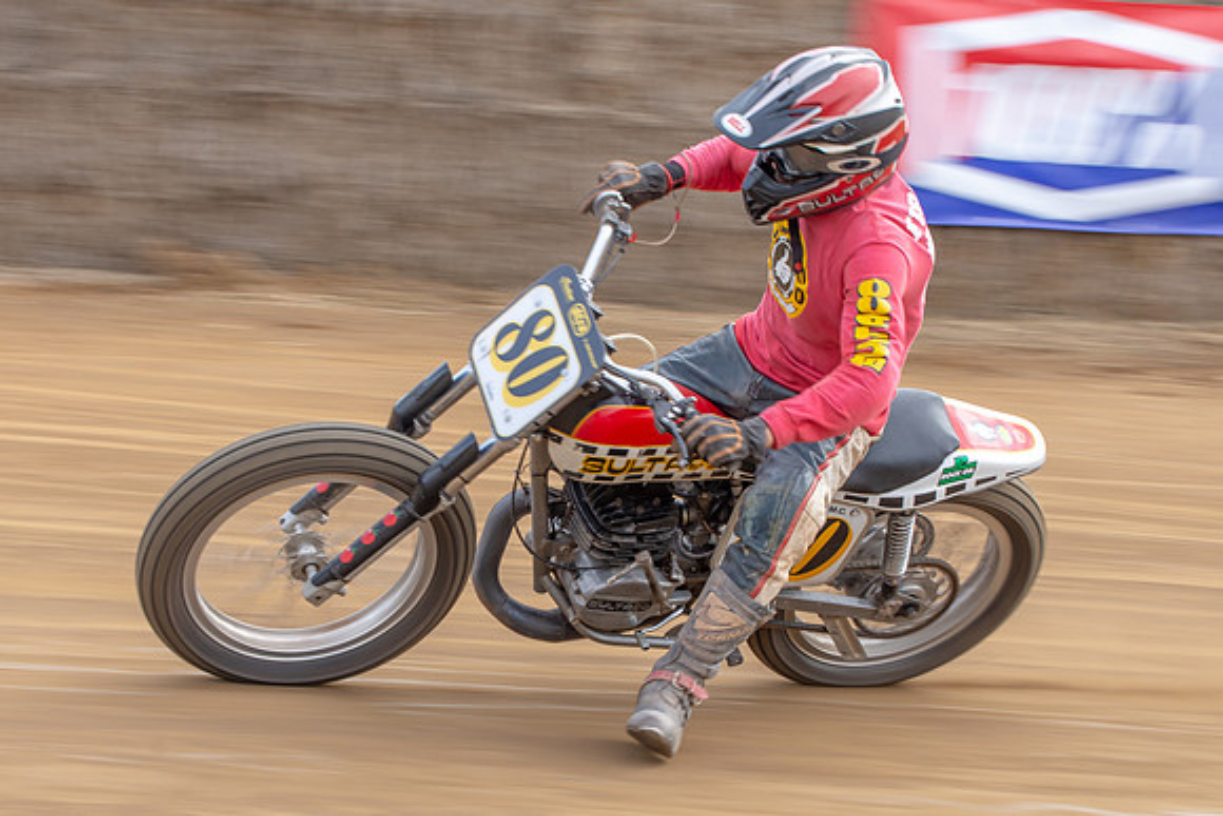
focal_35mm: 144
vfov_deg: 9.5
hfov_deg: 14.2
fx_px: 4892
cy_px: 378
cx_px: 506
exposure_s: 1/100
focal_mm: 78
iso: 200
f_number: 11
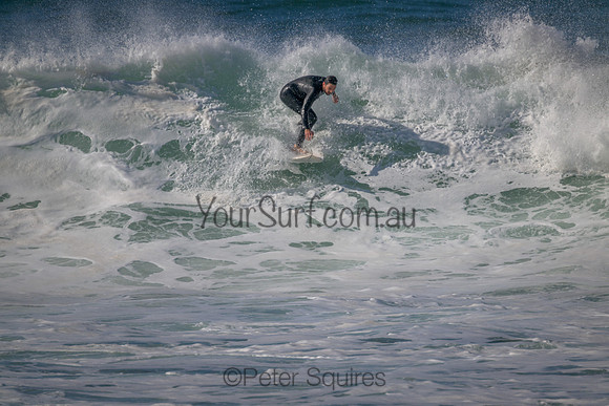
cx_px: 304
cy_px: 203
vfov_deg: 1.7
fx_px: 13536
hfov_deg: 2.6
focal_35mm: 800
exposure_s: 1/2000
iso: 450
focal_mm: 800
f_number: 11
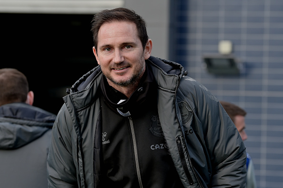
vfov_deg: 11.0
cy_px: 94
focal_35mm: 125
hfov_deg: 16.4
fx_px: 983
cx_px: 142
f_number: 4
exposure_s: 1/640
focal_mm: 125
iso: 1000
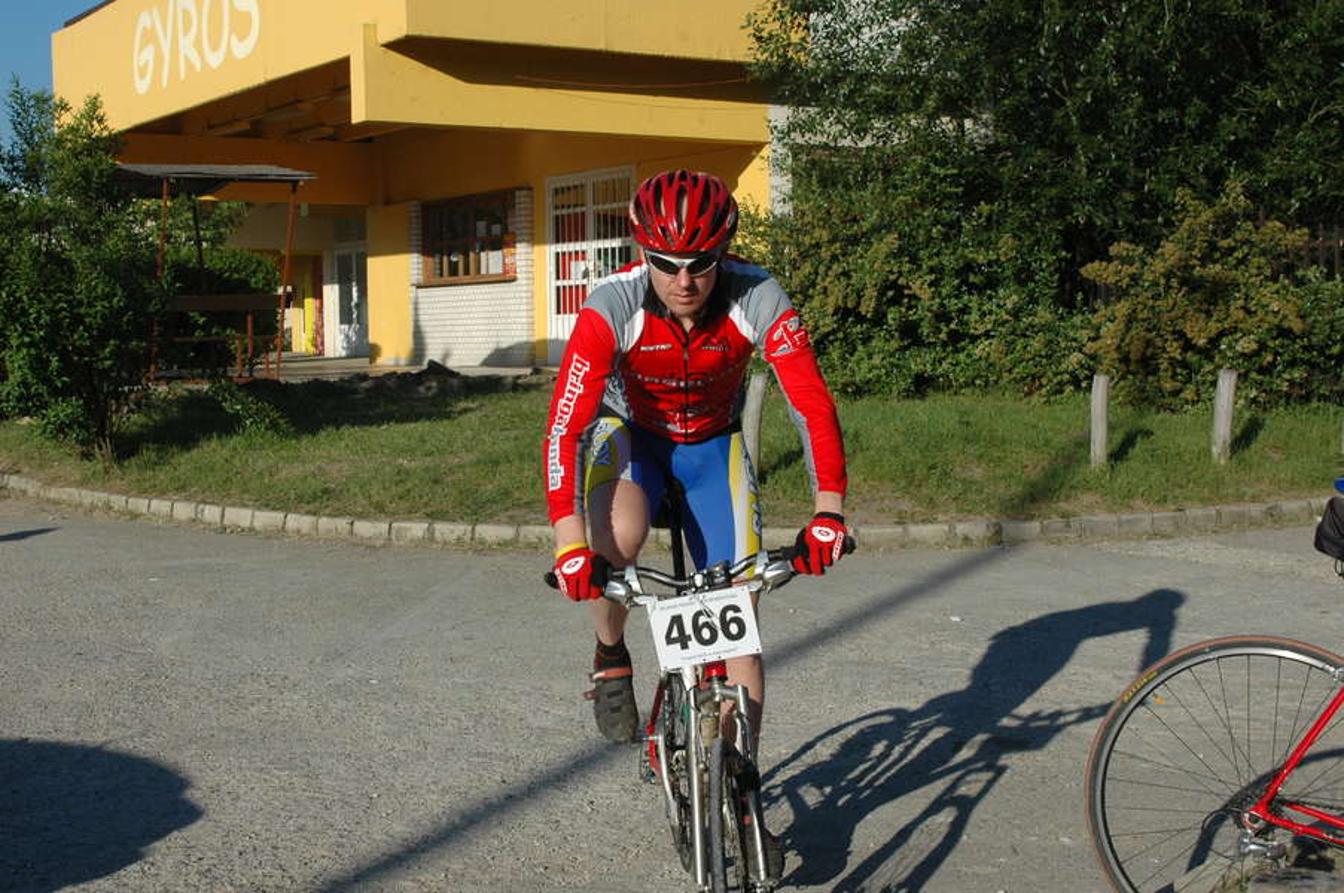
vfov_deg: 26.4
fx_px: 1902
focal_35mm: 51
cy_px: 446
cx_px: 672
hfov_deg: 38.9
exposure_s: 1/500
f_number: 9.5
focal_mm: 34
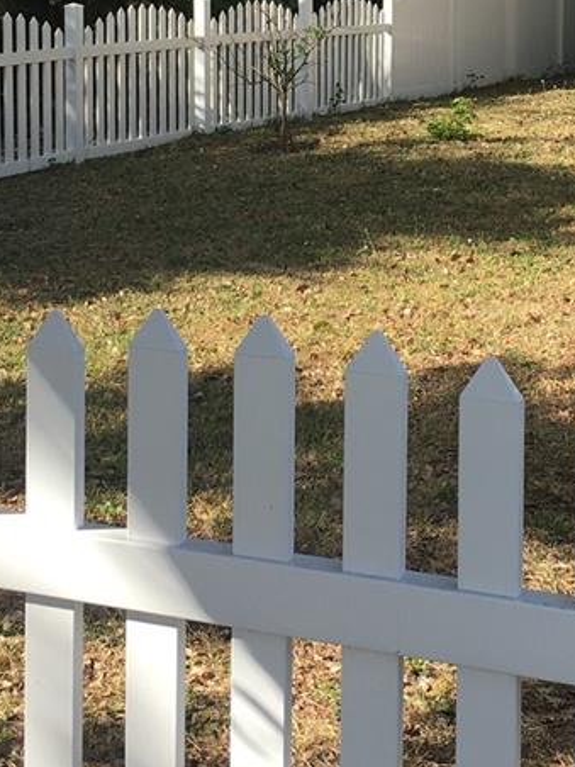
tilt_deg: -3.9
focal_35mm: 77
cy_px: 80
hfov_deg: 19.0
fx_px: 1705
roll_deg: -2.6
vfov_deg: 24.6
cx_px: 427
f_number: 2.2
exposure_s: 1/718
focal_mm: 4.15
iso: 25
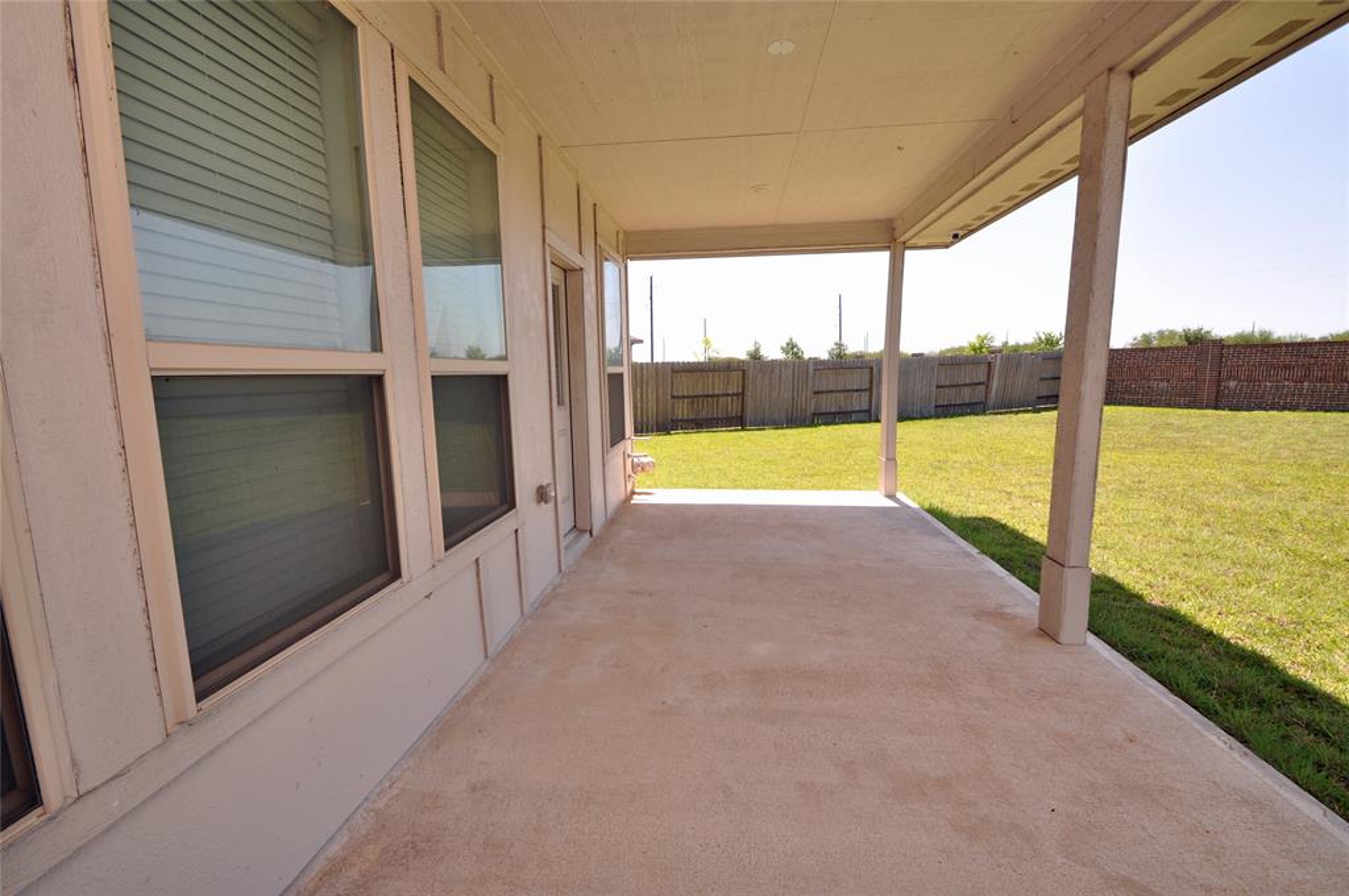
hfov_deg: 100.5
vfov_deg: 77.2
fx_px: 561
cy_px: 448
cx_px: 674
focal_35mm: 15
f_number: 7.1
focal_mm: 10
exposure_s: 1/200
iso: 200
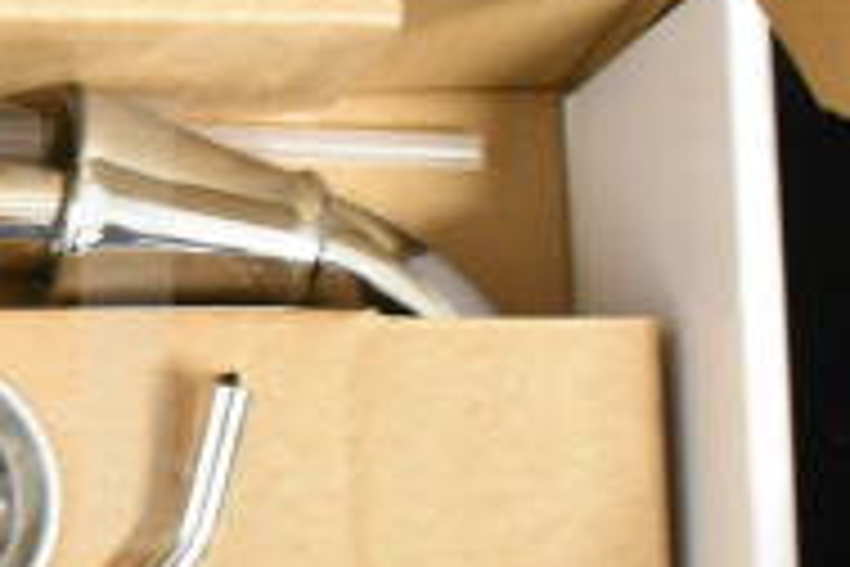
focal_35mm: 97
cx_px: -216
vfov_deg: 14.0
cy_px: 452
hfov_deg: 19.6
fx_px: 2290
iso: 4000
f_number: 3.5
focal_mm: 20
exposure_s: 1/30
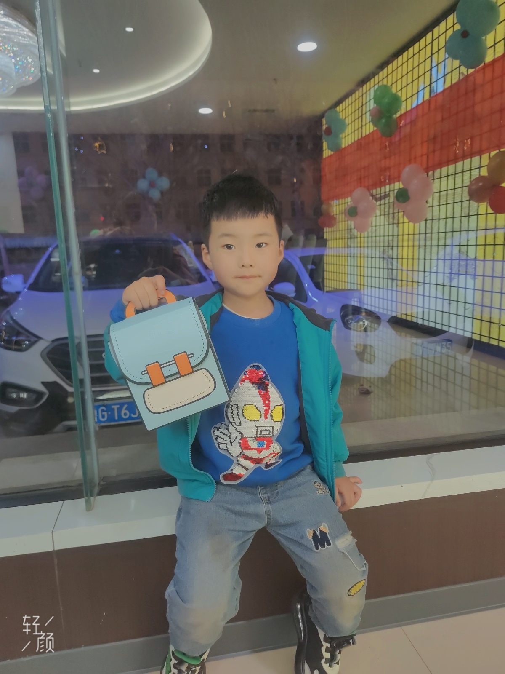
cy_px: 337
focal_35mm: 24
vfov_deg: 71.6
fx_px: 467
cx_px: 252
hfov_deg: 56.8
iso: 205
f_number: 1.85
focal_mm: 6.78
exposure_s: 1/50
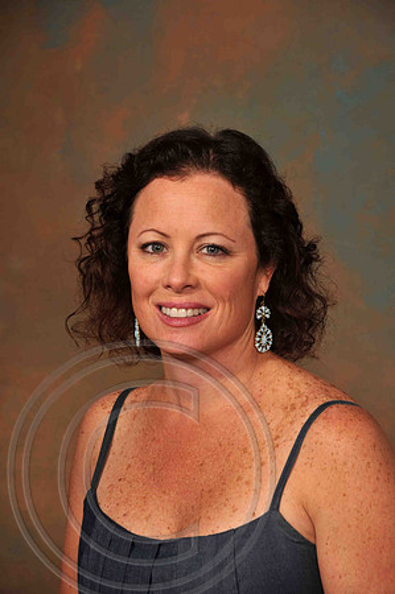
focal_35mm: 135
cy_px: 297
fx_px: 2227
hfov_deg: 10.1
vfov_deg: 15.2
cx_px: 198
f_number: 6.3
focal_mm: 90
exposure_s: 1/160
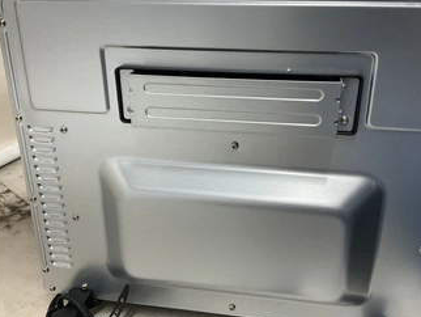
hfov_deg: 51.3
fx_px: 438
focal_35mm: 36
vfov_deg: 39.6
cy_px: 140
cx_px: 225
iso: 50
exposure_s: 1/120
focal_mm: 3
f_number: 1.8
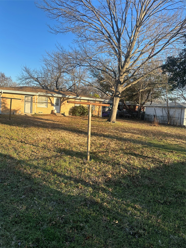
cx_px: 93
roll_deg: -3.6
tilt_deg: -7.2
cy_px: 124
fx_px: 172
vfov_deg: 71.6
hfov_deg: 56.8
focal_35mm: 24
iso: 80
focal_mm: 6.86
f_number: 1.78
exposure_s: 1/1339
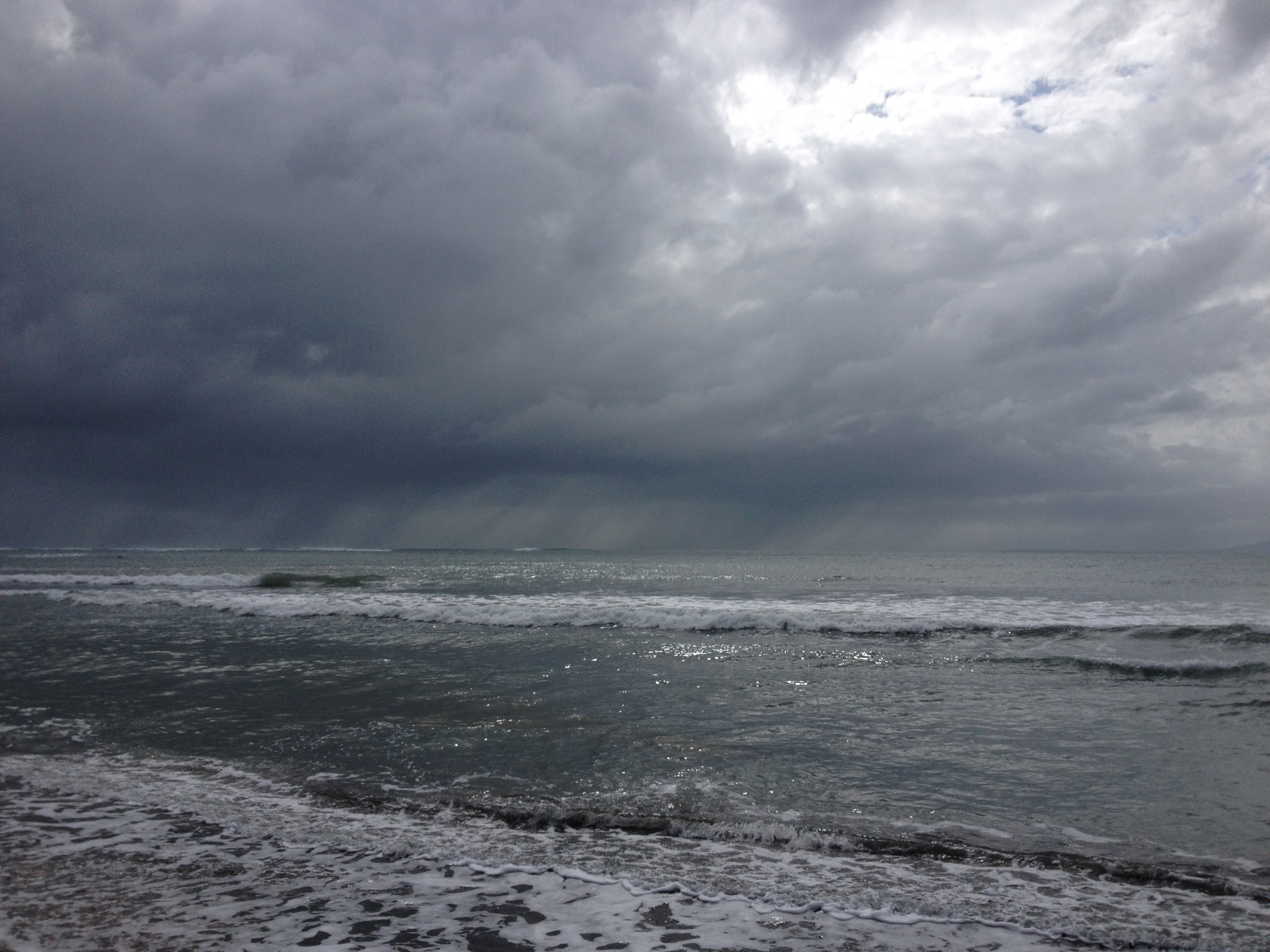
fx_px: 1284
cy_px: 476
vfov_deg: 40.7
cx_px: 635
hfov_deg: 52.6
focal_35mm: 35
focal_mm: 4.28
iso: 50
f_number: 2.4
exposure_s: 1/5025
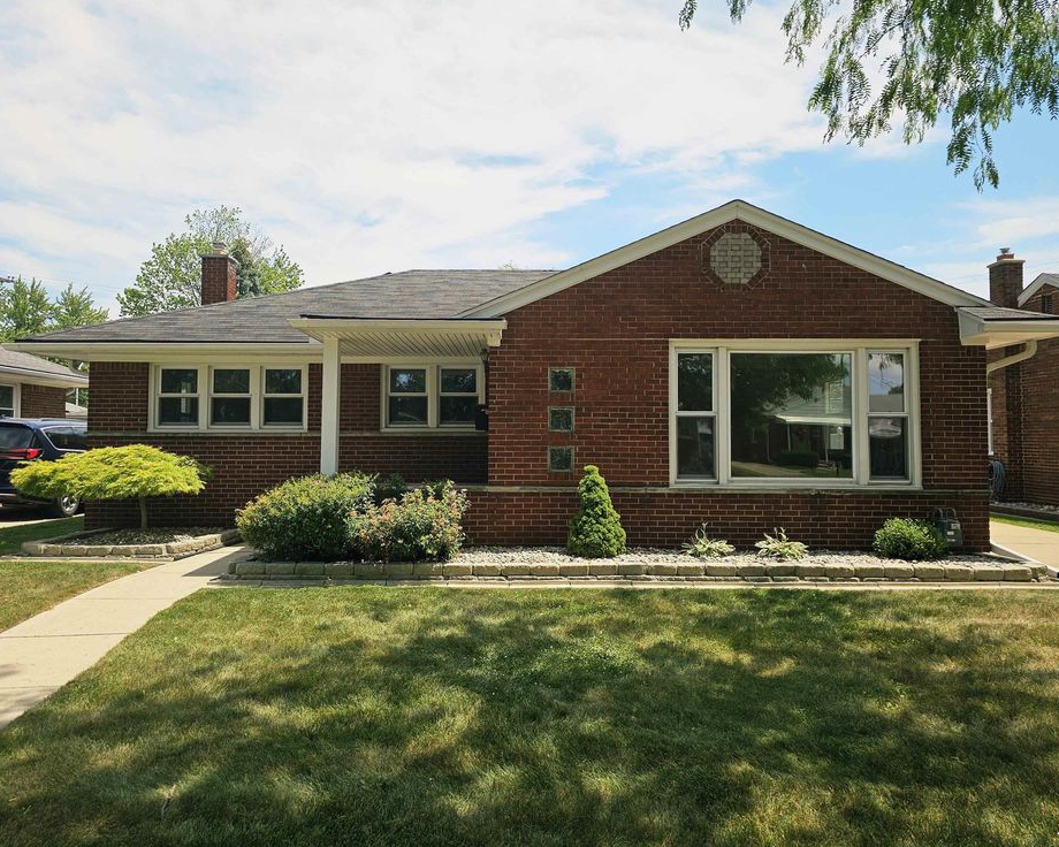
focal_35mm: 25
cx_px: 541
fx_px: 784
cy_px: 415
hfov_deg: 68.1
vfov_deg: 56.8
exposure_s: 1/756
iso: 10
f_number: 1.7
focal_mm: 6.3
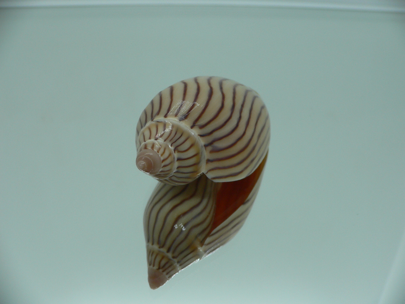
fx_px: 409
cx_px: 202
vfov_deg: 40.7
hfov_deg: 52.6
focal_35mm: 35
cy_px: 152
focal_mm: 4.6
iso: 80
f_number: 2.8
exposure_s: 1/60
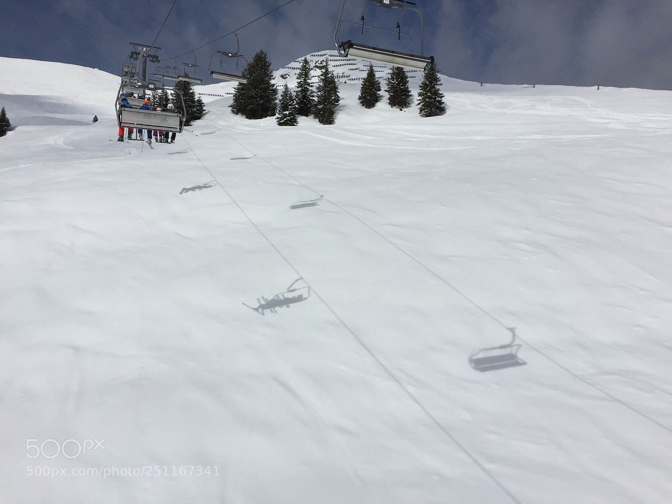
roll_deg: -1.1
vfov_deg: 48.2
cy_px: 252
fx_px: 563
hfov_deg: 61.7
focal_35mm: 29
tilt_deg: +4.8
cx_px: 336
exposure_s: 1/20000
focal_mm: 4.15
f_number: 2.2
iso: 40
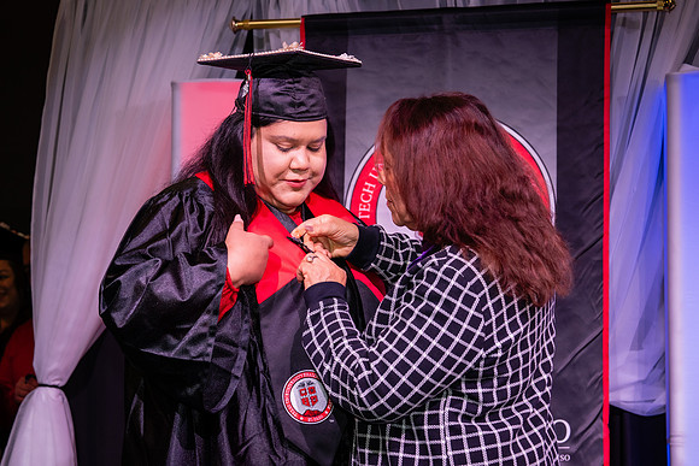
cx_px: 335
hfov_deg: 23.5
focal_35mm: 86
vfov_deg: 15.8
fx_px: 1679
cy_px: 253
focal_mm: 70
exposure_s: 1/160
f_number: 5.6
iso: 1000
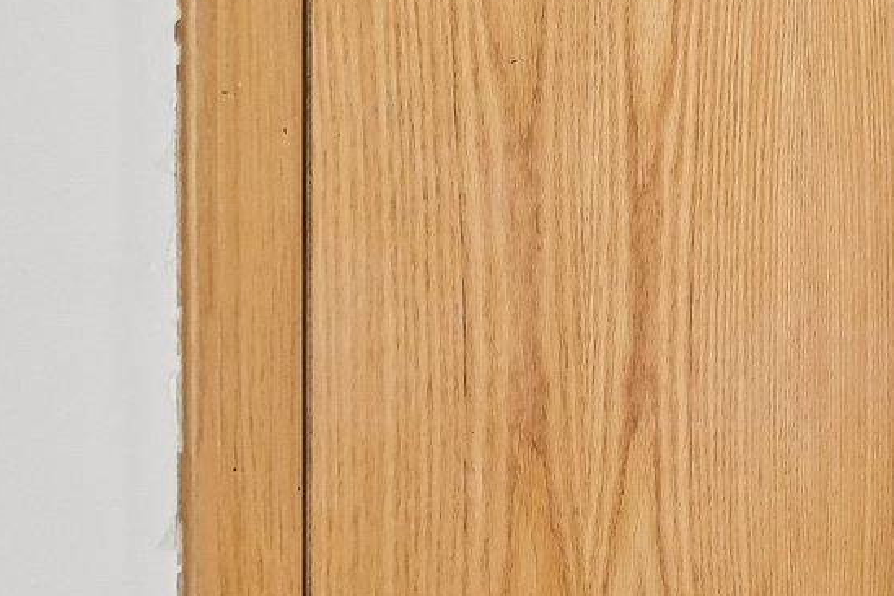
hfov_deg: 25.8
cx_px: 1360
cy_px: 279
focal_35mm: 56
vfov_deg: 24.2
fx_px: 1391
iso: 400
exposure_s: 1/10
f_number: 6.3
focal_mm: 10
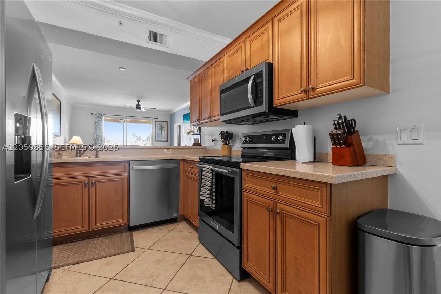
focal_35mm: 15
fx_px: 184
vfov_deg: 77.3
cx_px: 220
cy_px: 147
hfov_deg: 100.4
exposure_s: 1/13
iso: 800
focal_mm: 10
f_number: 4.5
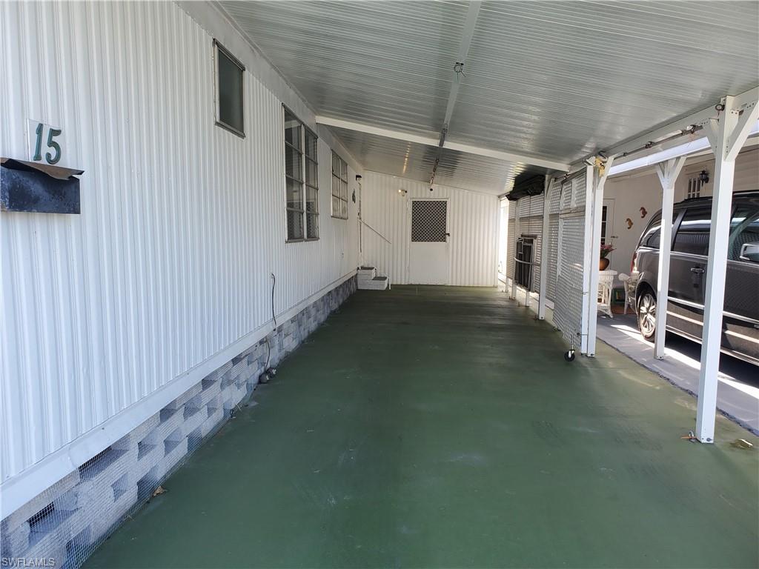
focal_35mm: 26
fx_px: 570
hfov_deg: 67.3
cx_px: 380
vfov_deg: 53.1
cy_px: 284
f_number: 2.4
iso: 50
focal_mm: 4.3
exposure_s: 1/169
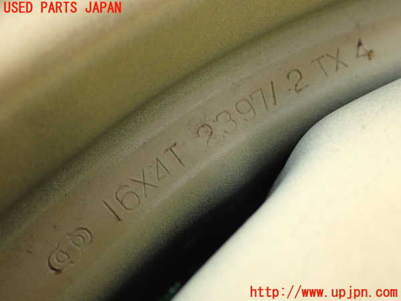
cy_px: 150
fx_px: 579
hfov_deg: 38.2
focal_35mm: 50
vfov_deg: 29.1
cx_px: 200
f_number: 3.2
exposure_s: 1/50
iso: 800
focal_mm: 9.01
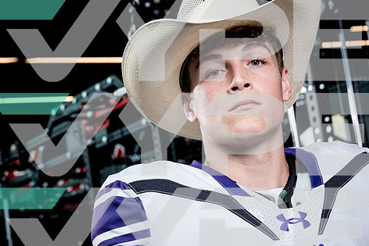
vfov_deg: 15.9
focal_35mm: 86
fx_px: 882
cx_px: 187
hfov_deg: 23.6
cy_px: 135
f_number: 8
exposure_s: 1/250
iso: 640
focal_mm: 70
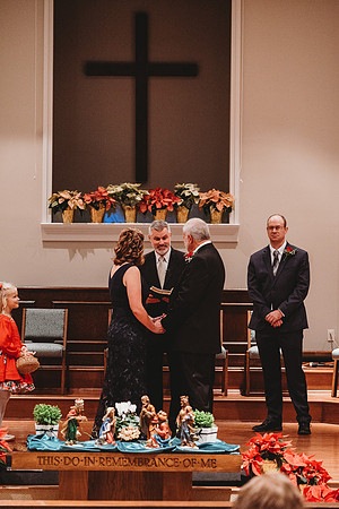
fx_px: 1695
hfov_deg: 11.4
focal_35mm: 120
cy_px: 254
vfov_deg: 17.1
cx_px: 170
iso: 5000
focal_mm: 120
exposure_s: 1/200
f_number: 4
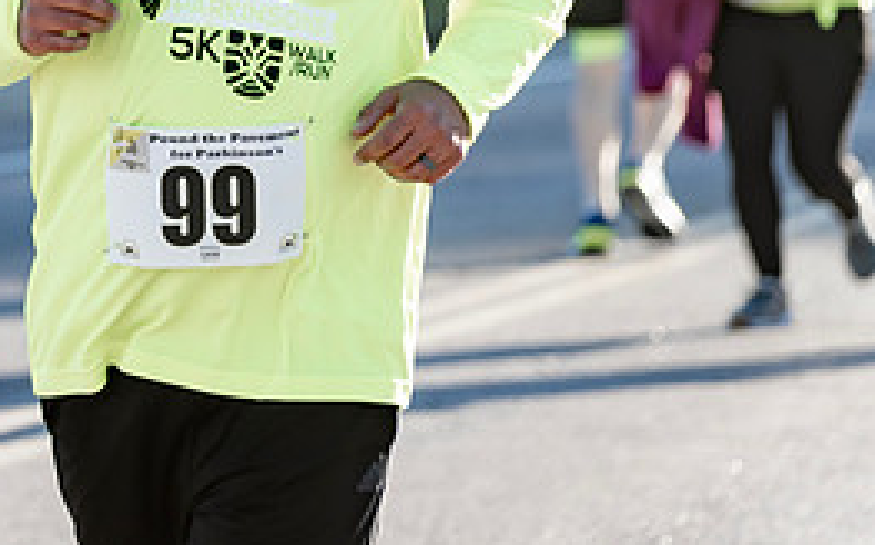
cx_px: -279
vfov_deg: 3.8
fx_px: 8269
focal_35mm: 347
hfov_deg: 6.0
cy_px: -325
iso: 100
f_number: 2.8
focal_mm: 107
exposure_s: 1/500
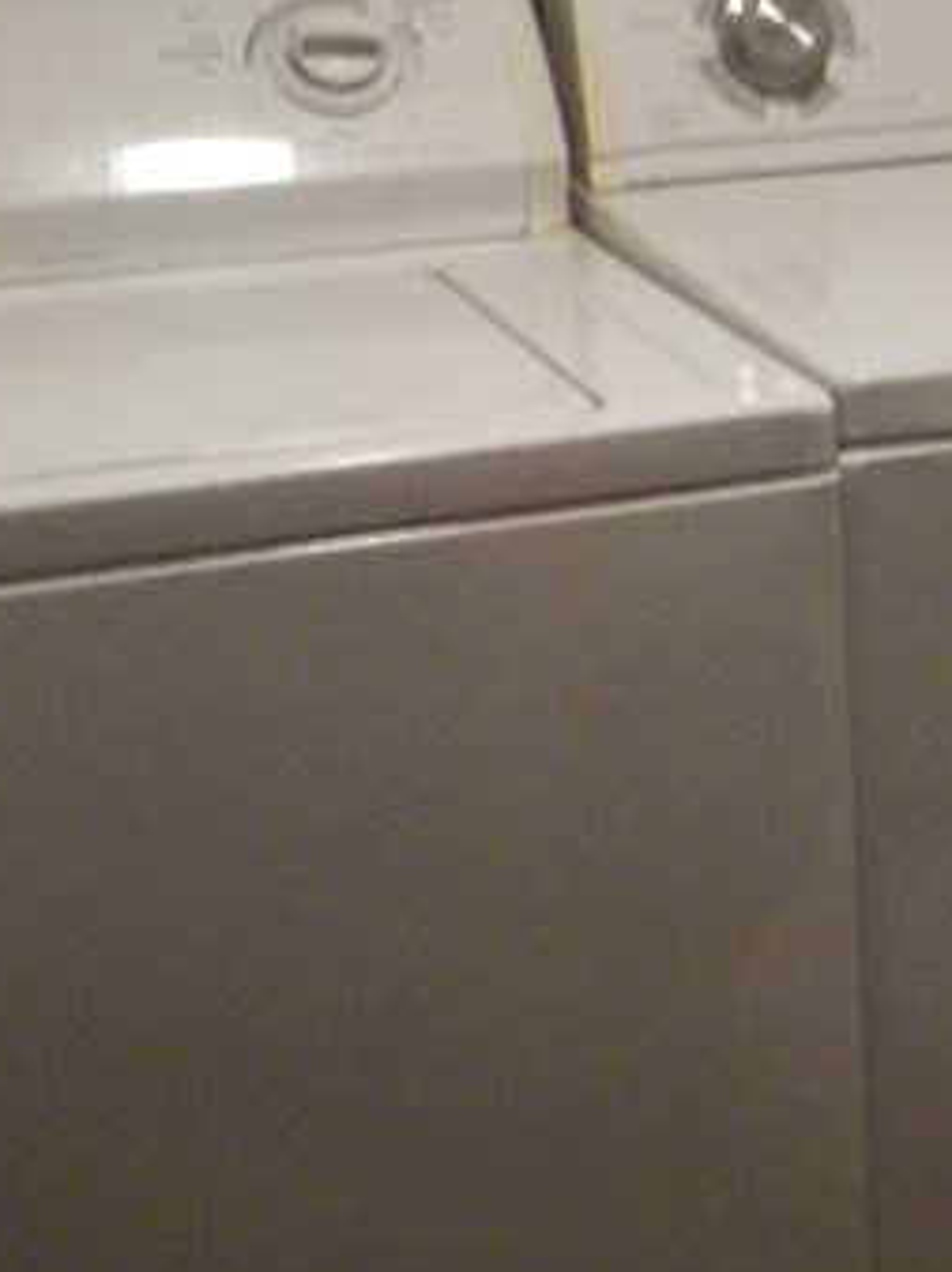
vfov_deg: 21.2
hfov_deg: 14.8
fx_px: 3341
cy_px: 203
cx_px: 1513
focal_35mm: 91
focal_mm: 4.1
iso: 400
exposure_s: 1/13
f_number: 3.3
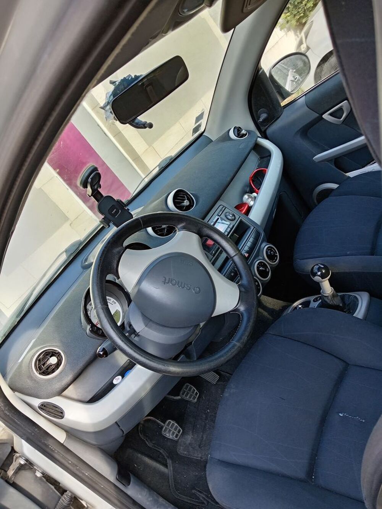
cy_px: 254
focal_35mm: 27
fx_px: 398
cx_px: 191
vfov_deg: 65.3
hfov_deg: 51.3
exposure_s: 1/33.3
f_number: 1.8
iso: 133
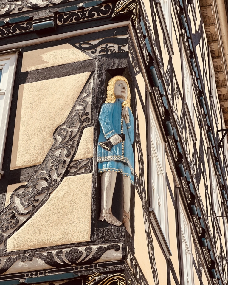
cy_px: 144
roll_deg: -0.9
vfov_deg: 23.6
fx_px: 683
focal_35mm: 81
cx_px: 113
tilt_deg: +37.4
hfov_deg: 18.9
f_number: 2.8
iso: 32
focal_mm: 9
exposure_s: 1/349
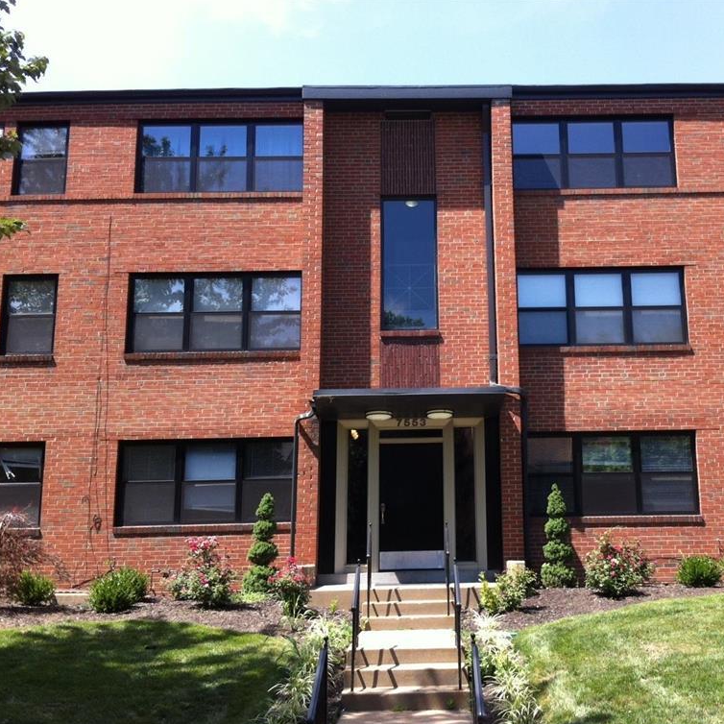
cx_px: 428
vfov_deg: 40.0
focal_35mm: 42
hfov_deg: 39.9
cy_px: 364
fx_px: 994
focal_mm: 3.85
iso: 80
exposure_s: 1/387
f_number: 2.8
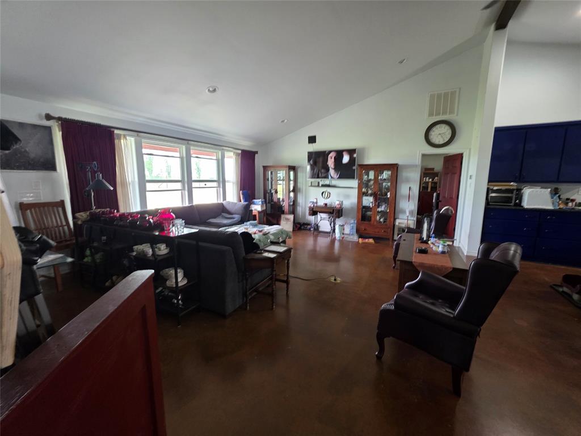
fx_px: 218
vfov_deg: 89.9
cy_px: 218
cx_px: 290
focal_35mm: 13
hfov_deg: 106.2
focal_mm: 2.2
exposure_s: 1/60
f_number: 1.9
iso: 400
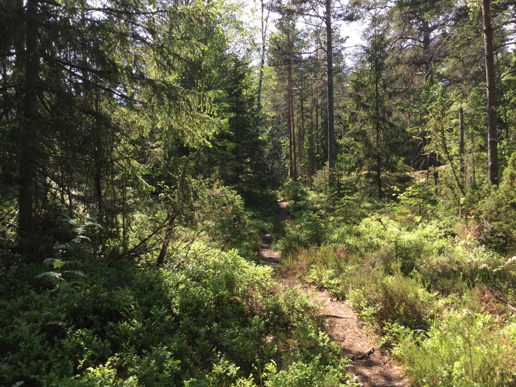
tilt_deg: +0.3
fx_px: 462
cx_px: 258
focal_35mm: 31
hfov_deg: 58.4
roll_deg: +1.0
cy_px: 194
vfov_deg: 45.4
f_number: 2.4
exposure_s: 1/279
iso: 25
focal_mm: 3.3
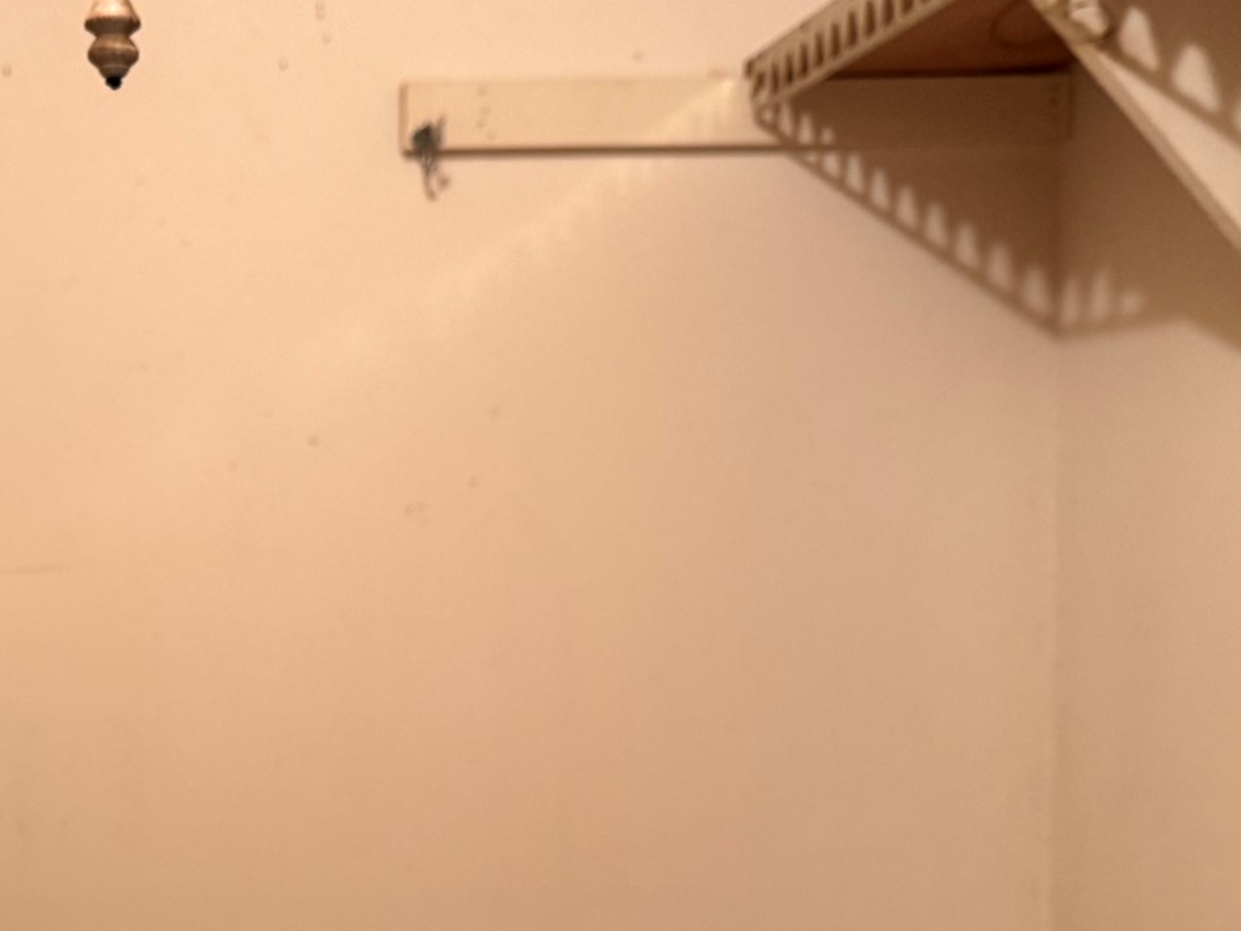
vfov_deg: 27.6
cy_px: 714
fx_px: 1864
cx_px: 155
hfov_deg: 35.0
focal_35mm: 52
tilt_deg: -5.0
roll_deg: +0.1
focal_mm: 6.76
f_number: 1.78
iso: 250
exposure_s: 1/60
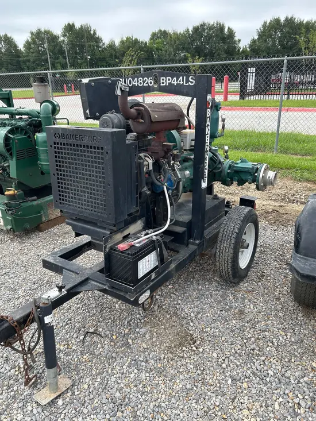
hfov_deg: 53.1
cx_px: 158
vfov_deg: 67.3
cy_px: 210
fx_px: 316
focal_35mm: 26
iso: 50
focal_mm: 5.7
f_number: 1.5
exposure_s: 1/1009
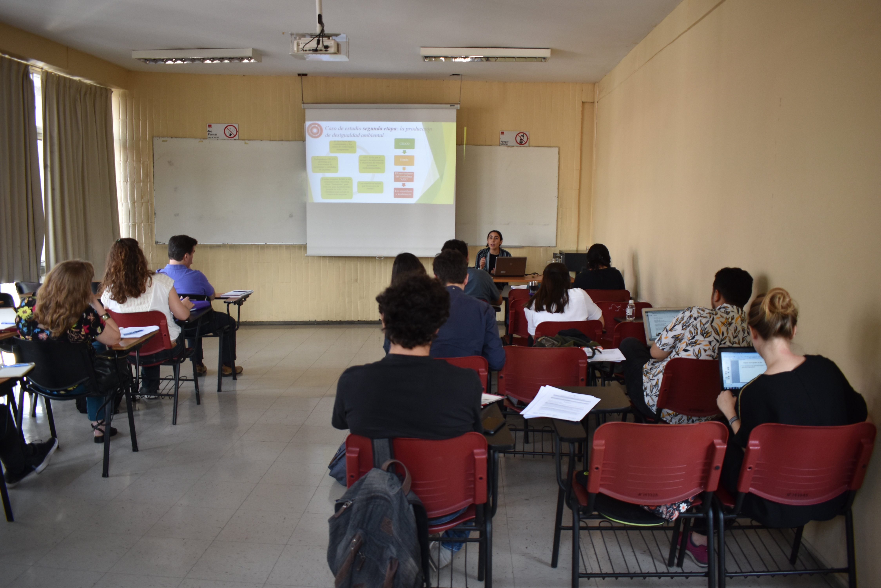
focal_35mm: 27
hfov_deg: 67.4
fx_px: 661
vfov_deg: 48.0
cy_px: 294
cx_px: 440
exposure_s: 1/60
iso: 450
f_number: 4
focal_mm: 18
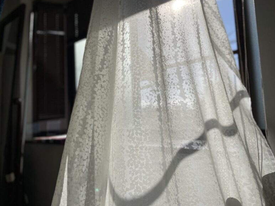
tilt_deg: +5.2
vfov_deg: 51.4
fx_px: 215
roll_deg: +2.7
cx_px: 137
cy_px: 99
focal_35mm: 27
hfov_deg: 65.3
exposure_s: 1/13333
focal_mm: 4.2
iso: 50
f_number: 1.6
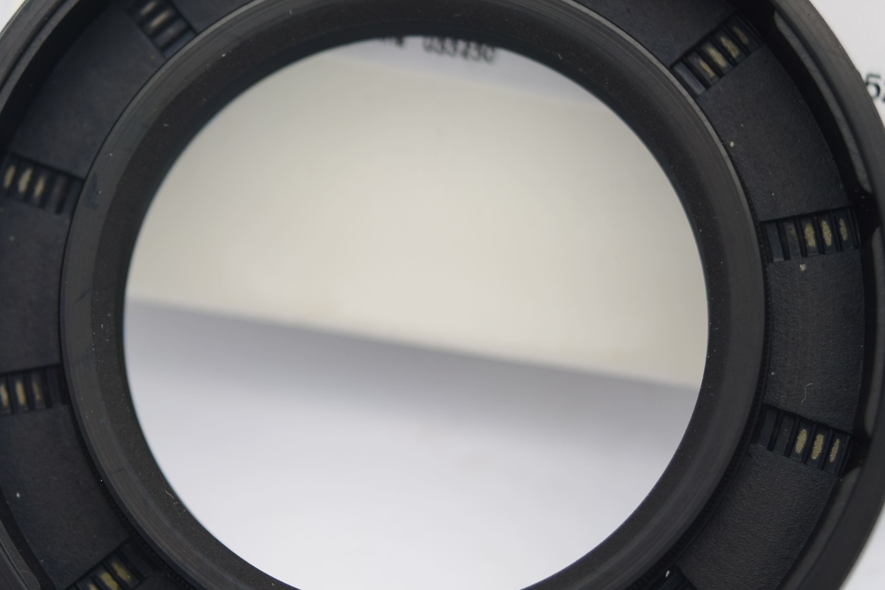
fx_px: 2901
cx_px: 267
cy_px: 284
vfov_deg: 11.6
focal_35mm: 118
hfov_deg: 17.3
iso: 100
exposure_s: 1/13
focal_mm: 40
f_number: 5
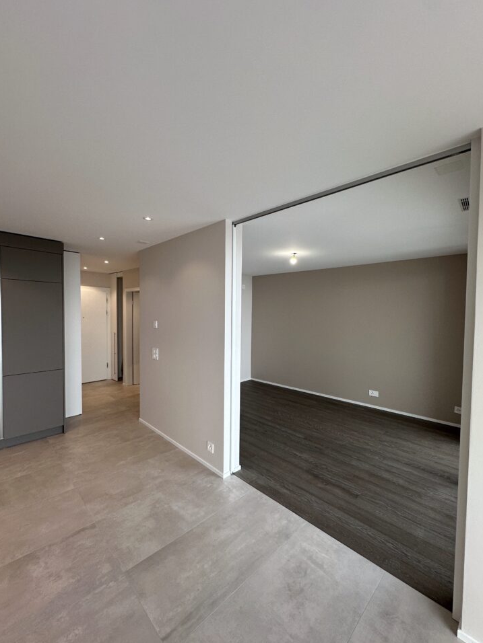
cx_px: 256
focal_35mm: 15
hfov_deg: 81.7
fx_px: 279
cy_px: 322
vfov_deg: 98.2
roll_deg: -3.0
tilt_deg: -1.9
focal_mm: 2.22
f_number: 2.2
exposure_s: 1/100
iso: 125
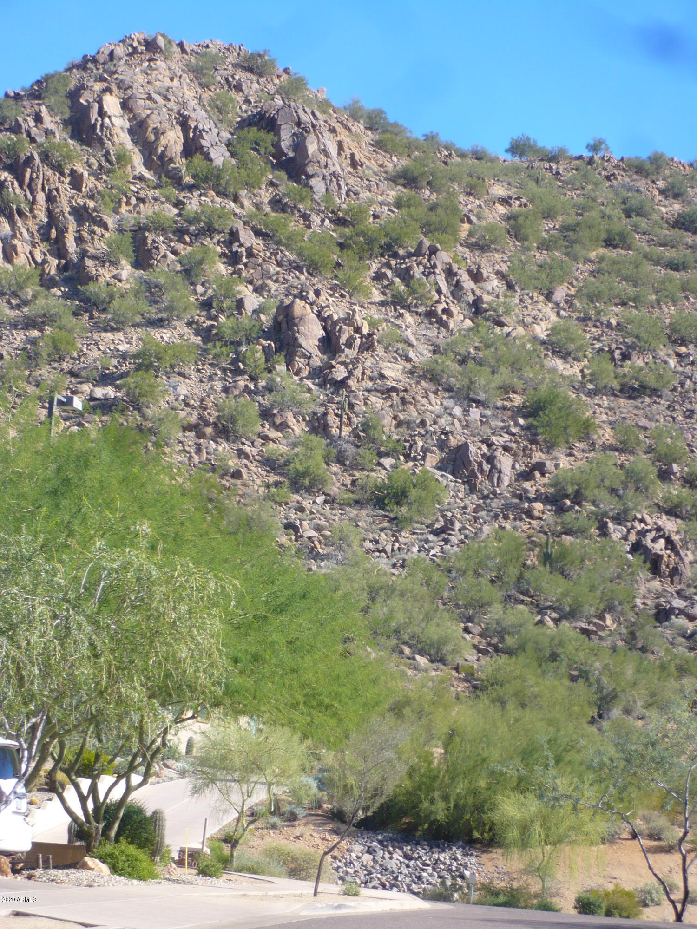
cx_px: 348
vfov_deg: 18.7
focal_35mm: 105
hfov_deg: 14.1
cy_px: 464
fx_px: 2819
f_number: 5
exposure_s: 1/250
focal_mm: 17.4
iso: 100
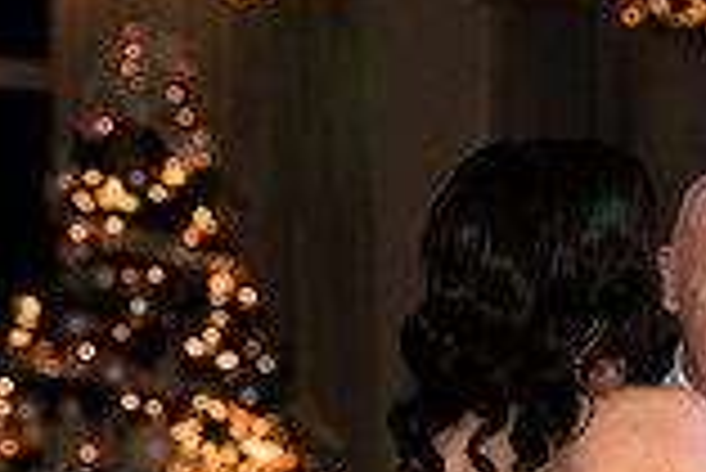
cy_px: 409
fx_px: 4848
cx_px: 857
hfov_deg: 8.2
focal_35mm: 247
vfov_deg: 5.6
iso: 640
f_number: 2.8
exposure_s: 1/250
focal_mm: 85
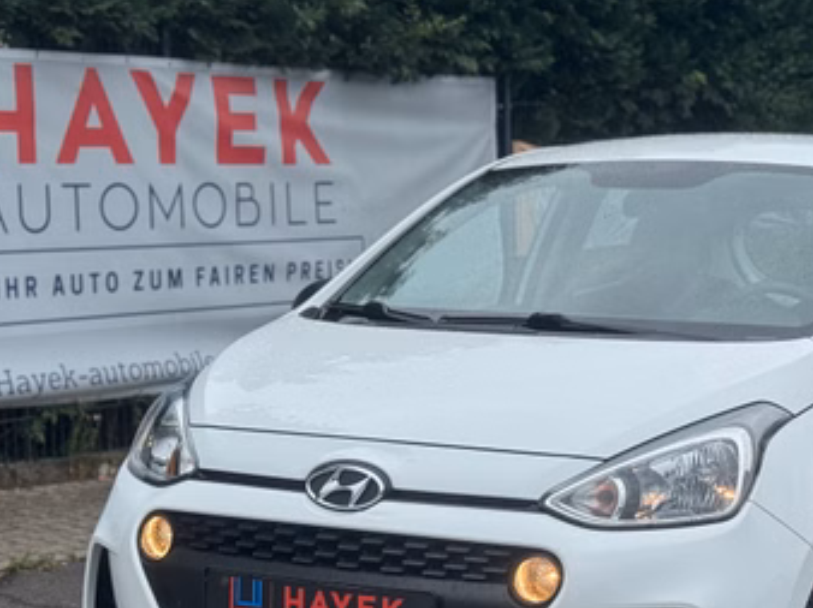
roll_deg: +0.5
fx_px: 2136
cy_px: 466
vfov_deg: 16.1
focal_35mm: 91
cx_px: 541
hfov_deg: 21.5
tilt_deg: -8.9
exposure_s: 1/2611
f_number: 1.78
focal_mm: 6.76
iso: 64
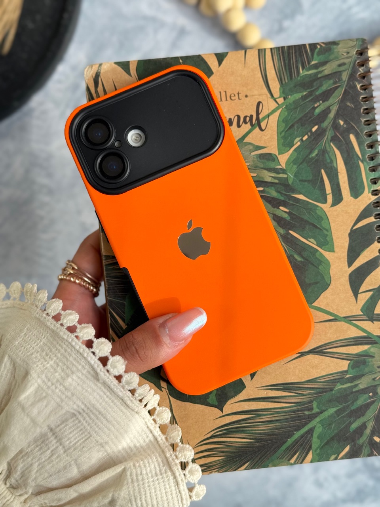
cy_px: 254
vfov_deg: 39.7
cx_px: 190
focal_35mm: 48
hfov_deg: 30.3
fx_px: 703
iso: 80
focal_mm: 6.76
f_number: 1.78
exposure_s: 1/1013
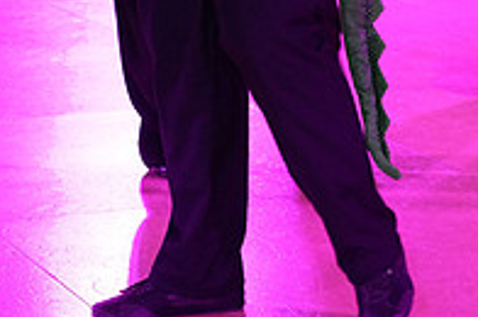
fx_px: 2320
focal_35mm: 175
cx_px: 94
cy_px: -178
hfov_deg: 11.7
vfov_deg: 7.7
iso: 2500
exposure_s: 1/250
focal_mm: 59
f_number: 6.3
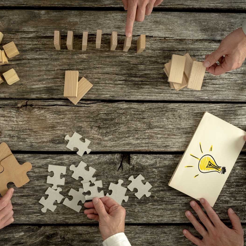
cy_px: 124
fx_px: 362
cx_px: 93
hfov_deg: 37.3
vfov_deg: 37.6
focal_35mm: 45
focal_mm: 35
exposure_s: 1/160
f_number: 9
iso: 100
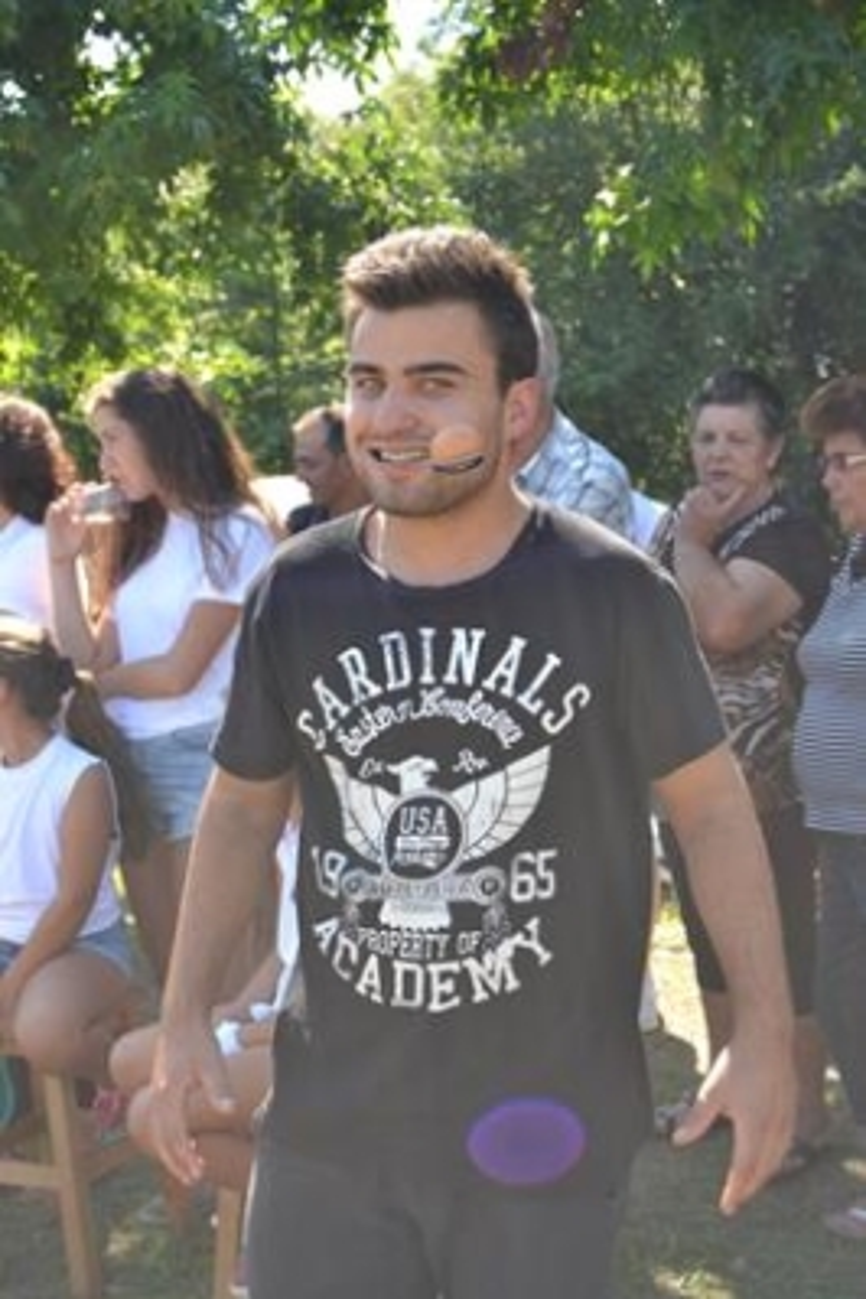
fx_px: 1894
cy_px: 650
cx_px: 433
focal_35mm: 52
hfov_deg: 25.8
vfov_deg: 37.9
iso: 125
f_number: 5.6
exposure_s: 1/125
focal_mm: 35
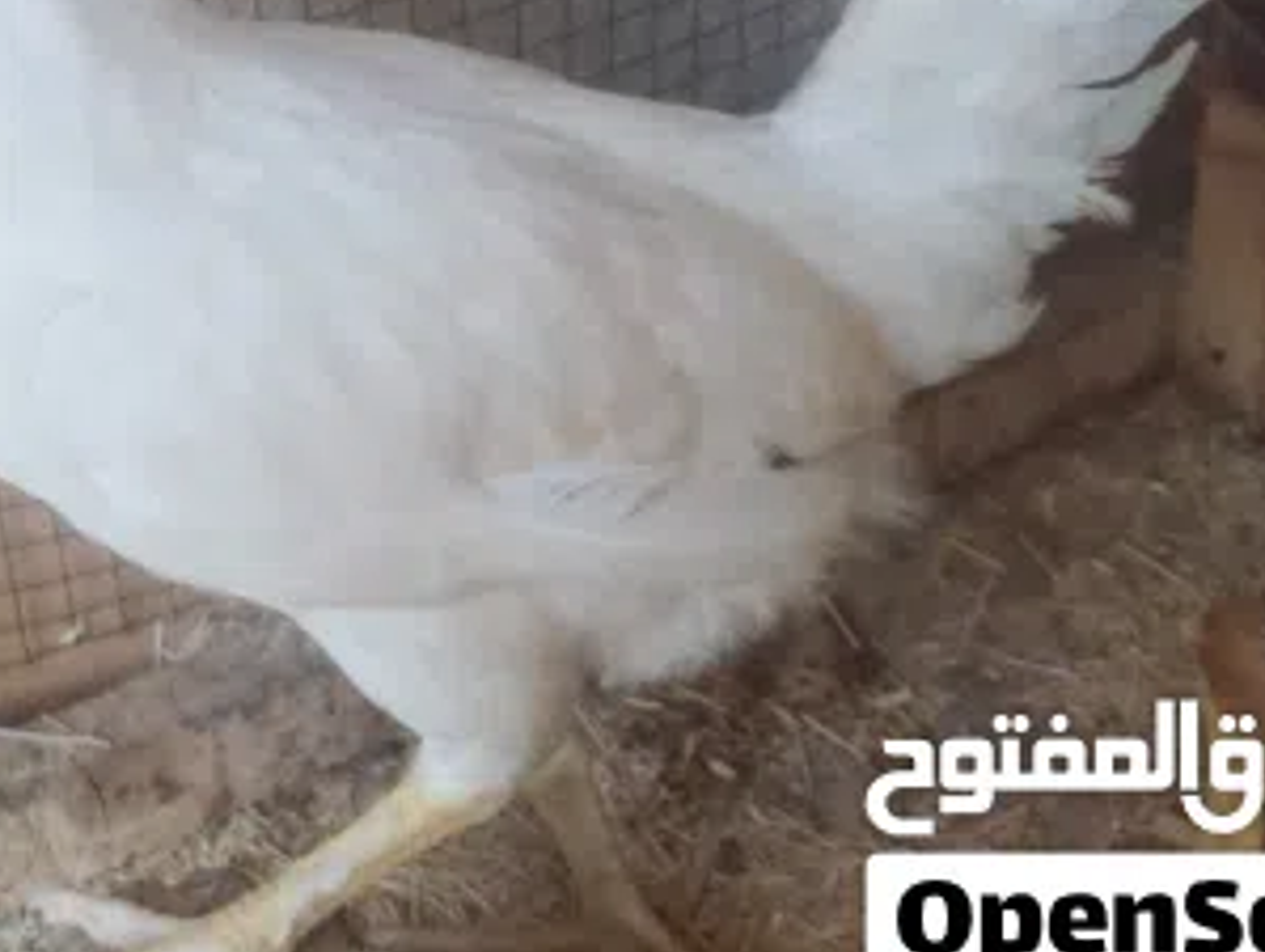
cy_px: 89
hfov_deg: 30.3
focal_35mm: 62
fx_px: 2268
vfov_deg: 23.1
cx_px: 228
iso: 196
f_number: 1.8
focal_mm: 4.75
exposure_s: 1/50
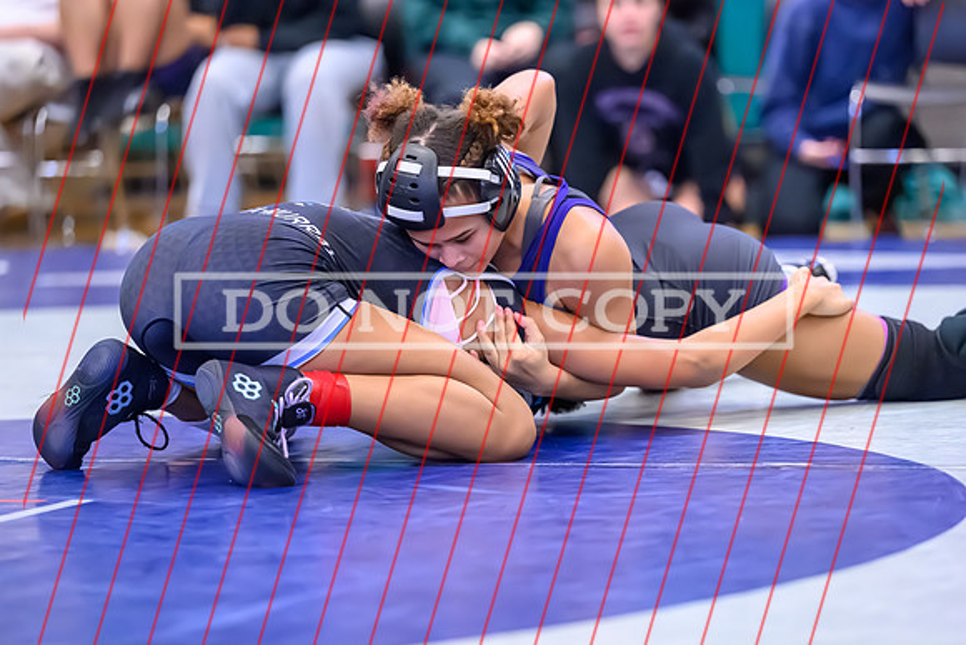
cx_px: 517
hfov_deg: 12.6
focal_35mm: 162
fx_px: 4359
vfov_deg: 8.5
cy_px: 330
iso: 10000
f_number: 2.8
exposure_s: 1/640
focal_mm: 145
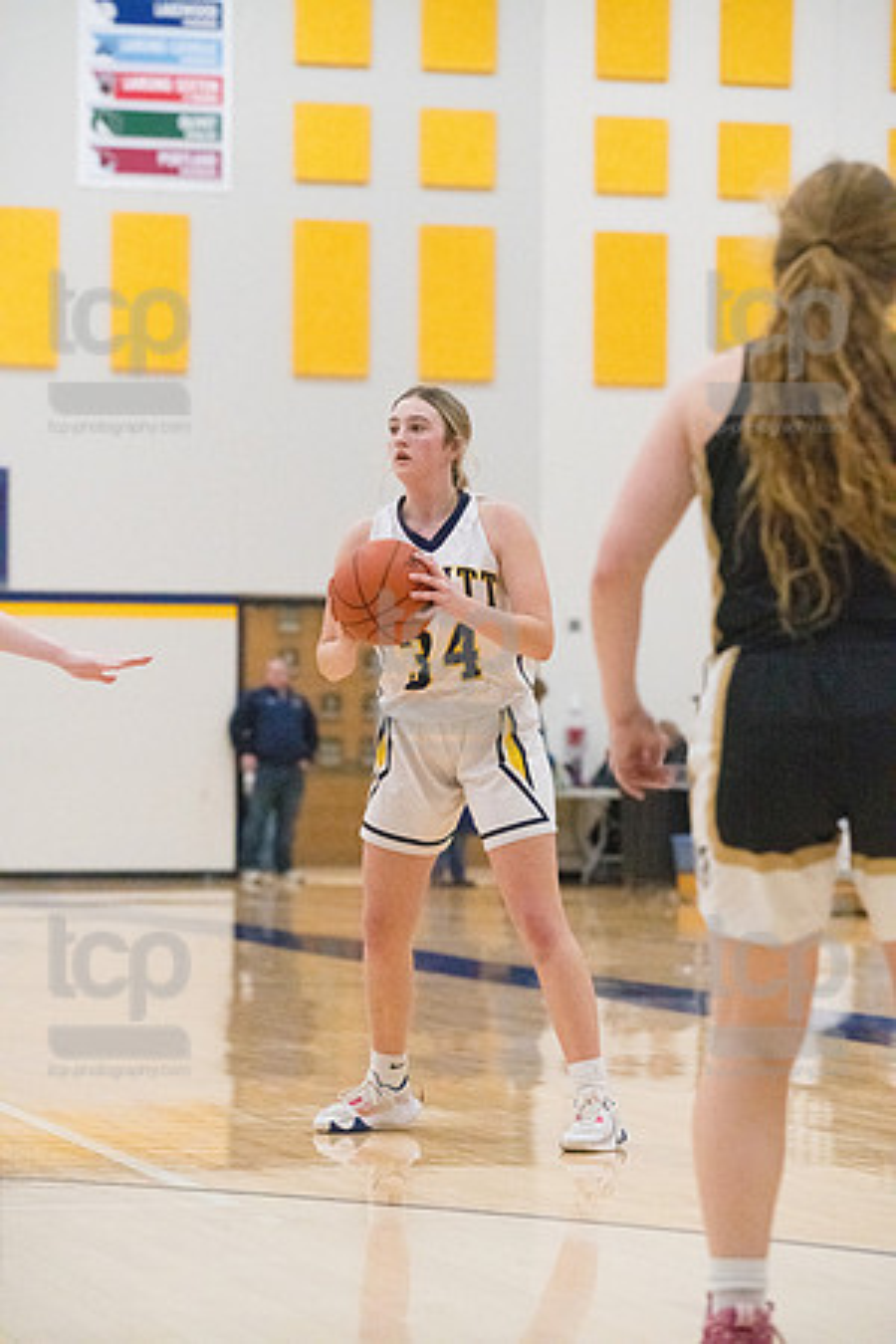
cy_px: 672
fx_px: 4666
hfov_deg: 11.0
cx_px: 448
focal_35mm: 125
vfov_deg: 16.4
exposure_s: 1/1600
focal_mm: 125
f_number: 4.5
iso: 10000
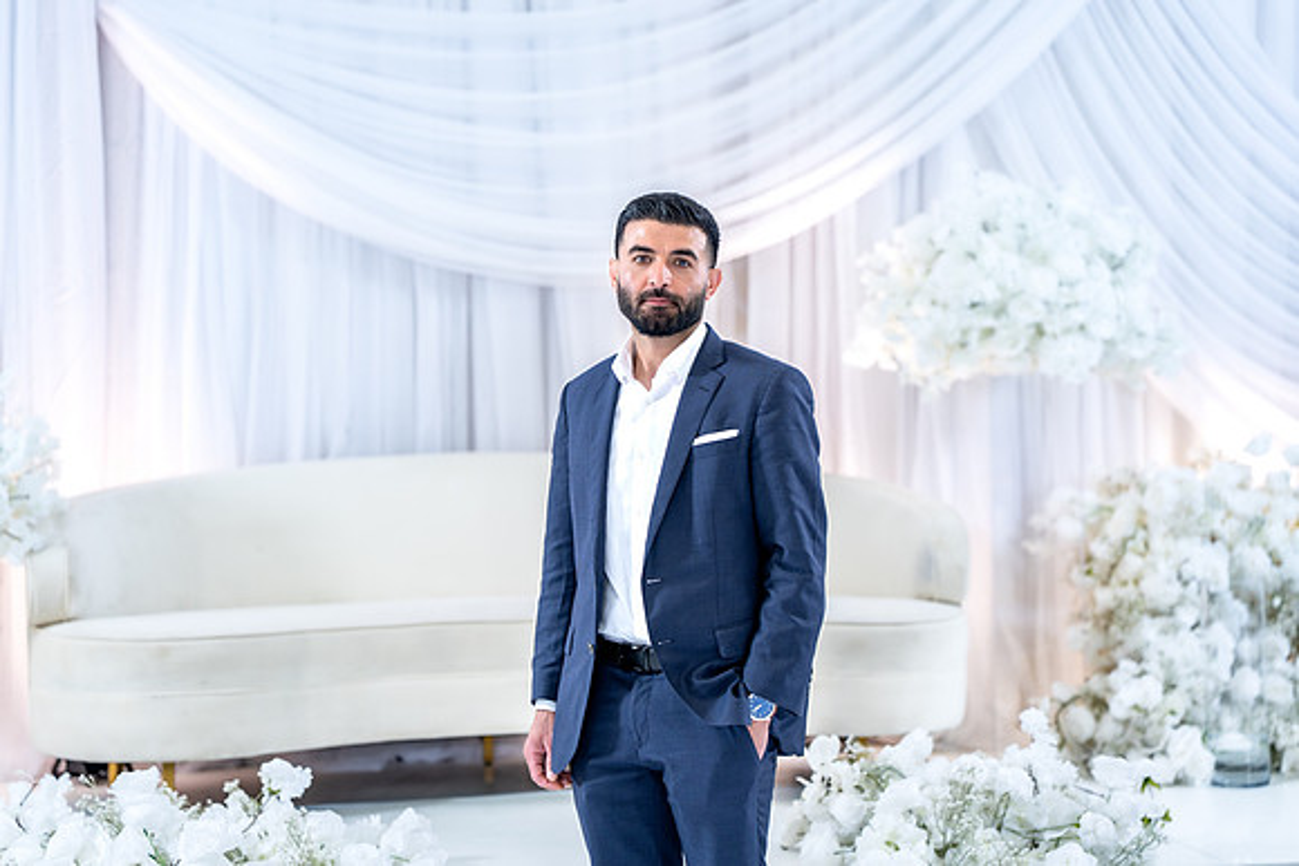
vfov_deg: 19.5
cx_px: 650
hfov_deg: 28.8
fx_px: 2526
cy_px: 433
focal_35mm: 70
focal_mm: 70
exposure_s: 1/160
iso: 250
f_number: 2
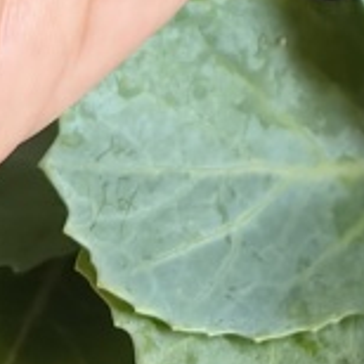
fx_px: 1963
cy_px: -727
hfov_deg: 9.5
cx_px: 856
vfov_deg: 8.7
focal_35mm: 165
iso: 320
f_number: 2
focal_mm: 5.75
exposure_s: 1/300
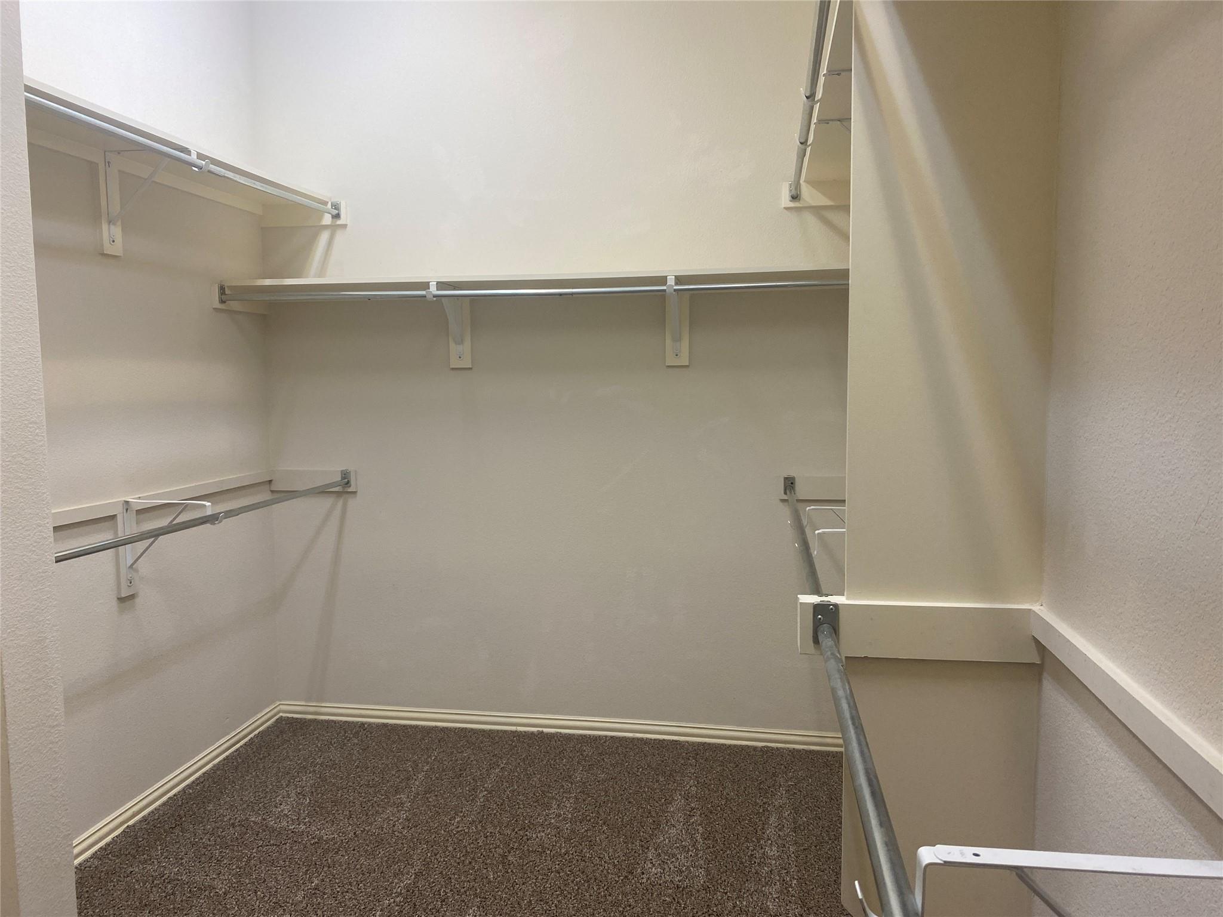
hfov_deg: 67.3
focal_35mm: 26
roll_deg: +0.8
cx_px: 612
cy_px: 458
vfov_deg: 53.1
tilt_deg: -5.1
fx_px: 919
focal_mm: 4.25
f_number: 1.8
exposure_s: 1/120
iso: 125
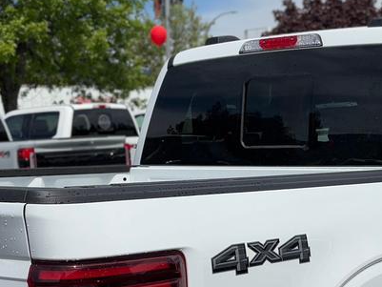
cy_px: 218
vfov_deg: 17.7
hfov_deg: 23.3
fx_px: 916
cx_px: 289
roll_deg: +1.2
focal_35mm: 83
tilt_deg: -3.7
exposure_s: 1/6329
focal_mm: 5.96
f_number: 1.6
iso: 50
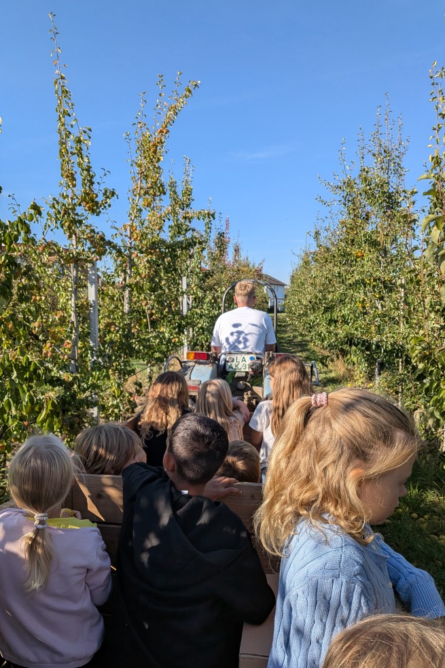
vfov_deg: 69.4
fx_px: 482
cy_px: 346
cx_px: 204
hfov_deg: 49.5
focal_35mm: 26
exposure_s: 1/1560
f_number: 1.7
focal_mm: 4.53
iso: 30
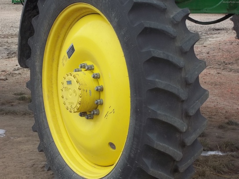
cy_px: 90
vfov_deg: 15.4
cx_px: 120
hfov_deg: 20.4
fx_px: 663
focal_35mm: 96
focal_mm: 17.1
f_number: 5.2
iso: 64
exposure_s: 1/80
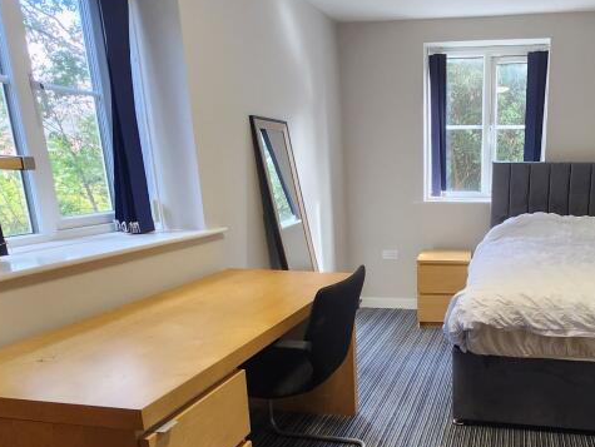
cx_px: 443
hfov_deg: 60.1
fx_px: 482
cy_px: 304
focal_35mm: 28
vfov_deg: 48.8
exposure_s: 1/50
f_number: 2.2
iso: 125
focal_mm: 1.74
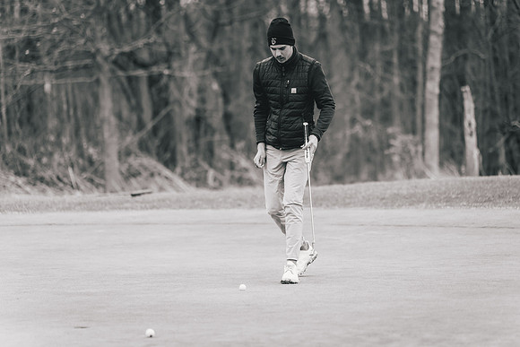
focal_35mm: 163
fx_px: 2359
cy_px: 165
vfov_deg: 8.4
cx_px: 279
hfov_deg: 12.6
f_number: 2.8
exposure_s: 1/3200
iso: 640
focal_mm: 150
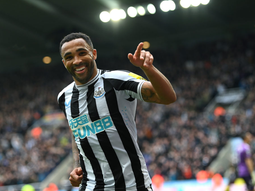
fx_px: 1083
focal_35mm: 147
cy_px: 96
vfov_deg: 10.1
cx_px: 128
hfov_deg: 13.4
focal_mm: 135
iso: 1600
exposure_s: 1/2000
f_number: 3.5
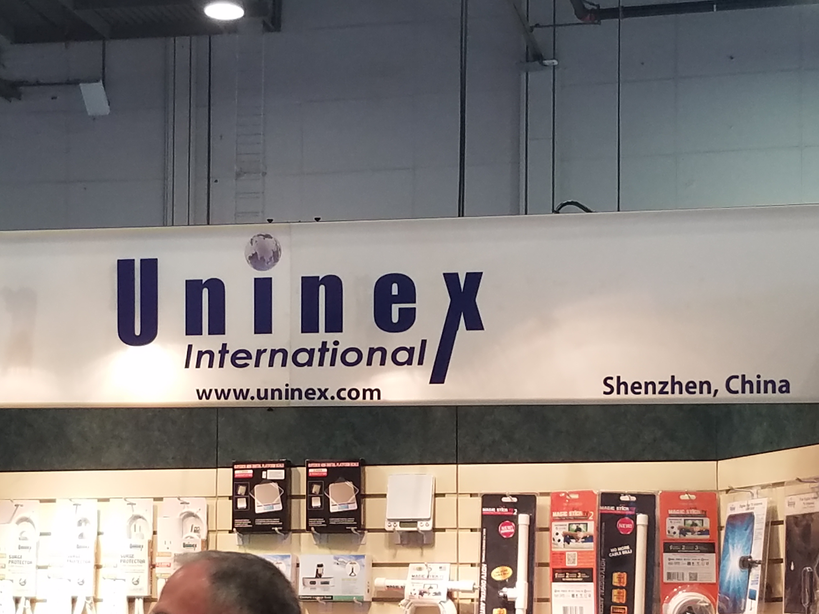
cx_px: 346
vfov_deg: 38.4
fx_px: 875
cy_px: 394
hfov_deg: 49.9
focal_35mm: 37
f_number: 1.7
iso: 64
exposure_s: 1/60
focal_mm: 4.2
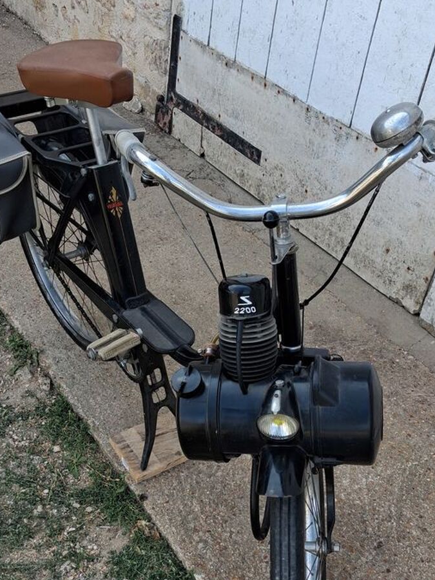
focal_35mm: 40
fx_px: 670
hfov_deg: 35.9
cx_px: 256
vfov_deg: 46.5
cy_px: 347
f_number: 1.8
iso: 25
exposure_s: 1/124
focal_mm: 4
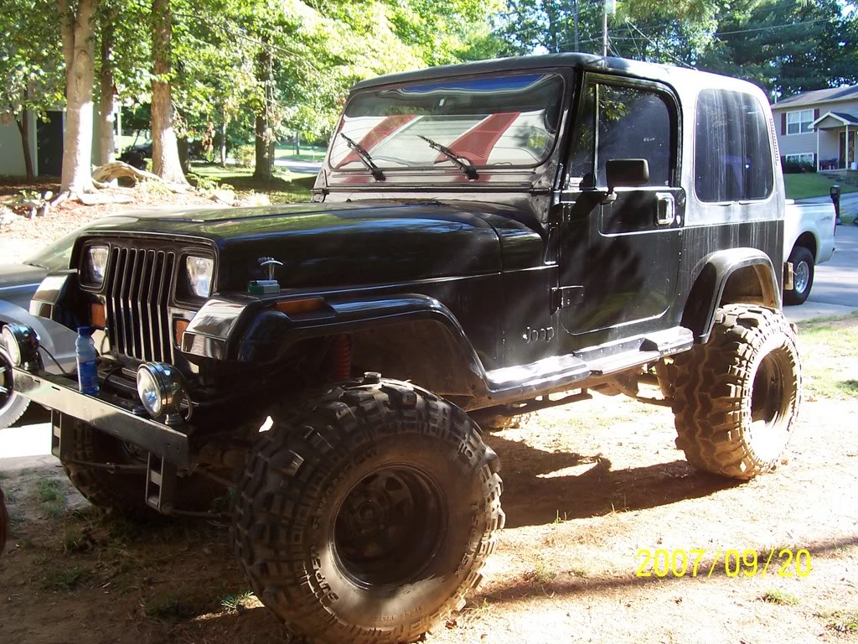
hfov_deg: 50.1
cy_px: 322
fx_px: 917
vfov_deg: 38.7
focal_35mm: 37
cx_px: 429
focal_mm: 5.6
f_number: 2.8
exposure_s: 1/125
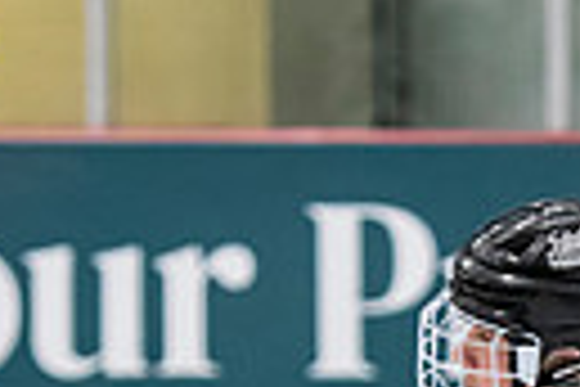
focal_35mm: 706
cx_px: 678
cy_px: 920
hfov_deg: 2.9
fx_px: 11374
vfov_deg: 1.9
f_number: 3.2
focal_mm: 112
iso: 2000
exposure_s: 1/640
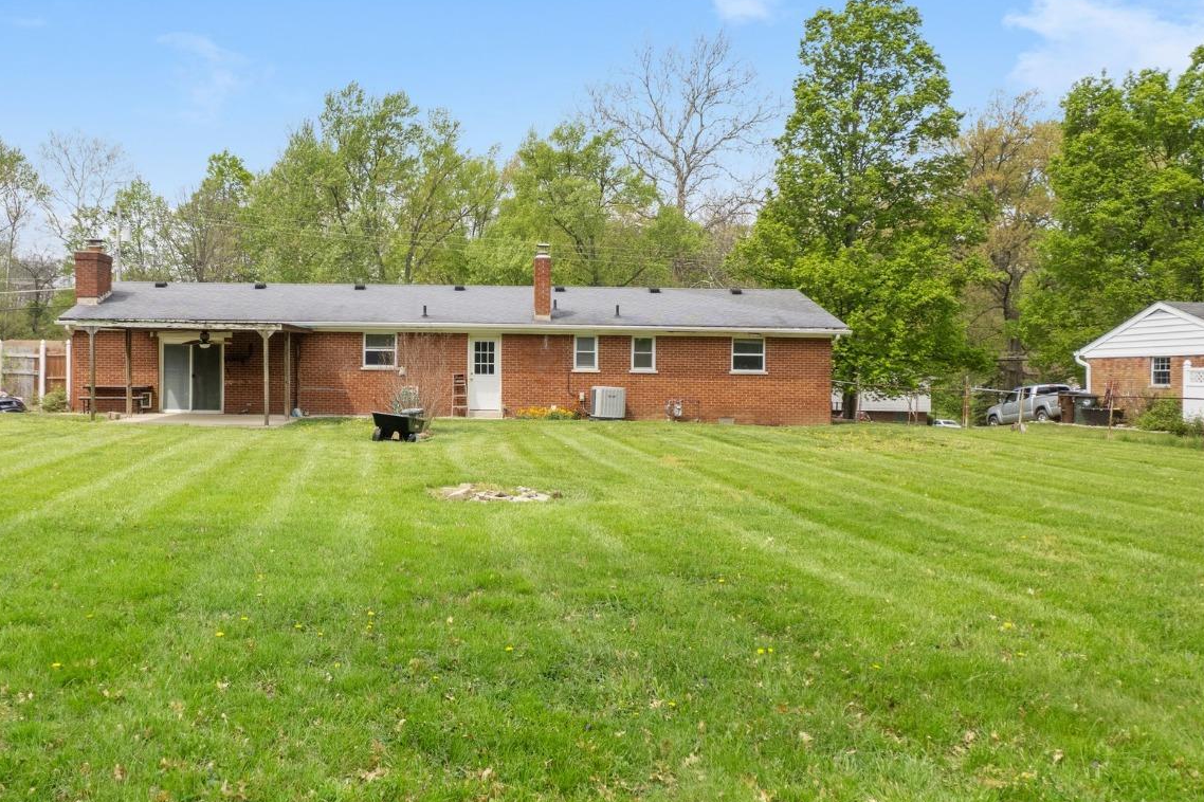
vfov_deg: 44.9
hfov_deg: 62.8
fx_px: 970
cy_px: 438
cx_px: 451
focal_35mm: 29
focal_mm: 8.38
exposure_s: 1/1600
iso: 100
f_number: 2.8
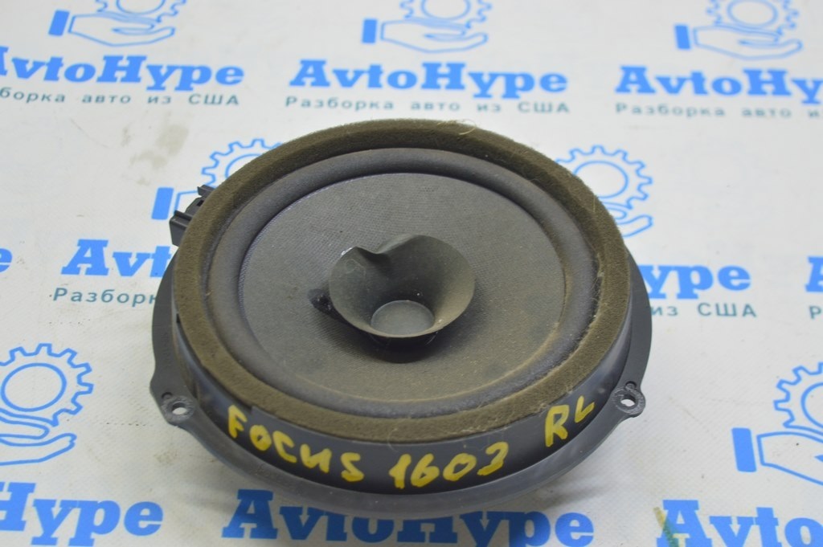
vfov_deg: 19.7
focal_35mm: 69
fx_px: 1576
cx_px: 412
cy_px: 274
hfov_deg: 29.3
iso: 400
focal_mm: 46
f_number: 5.6
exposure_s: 1/20
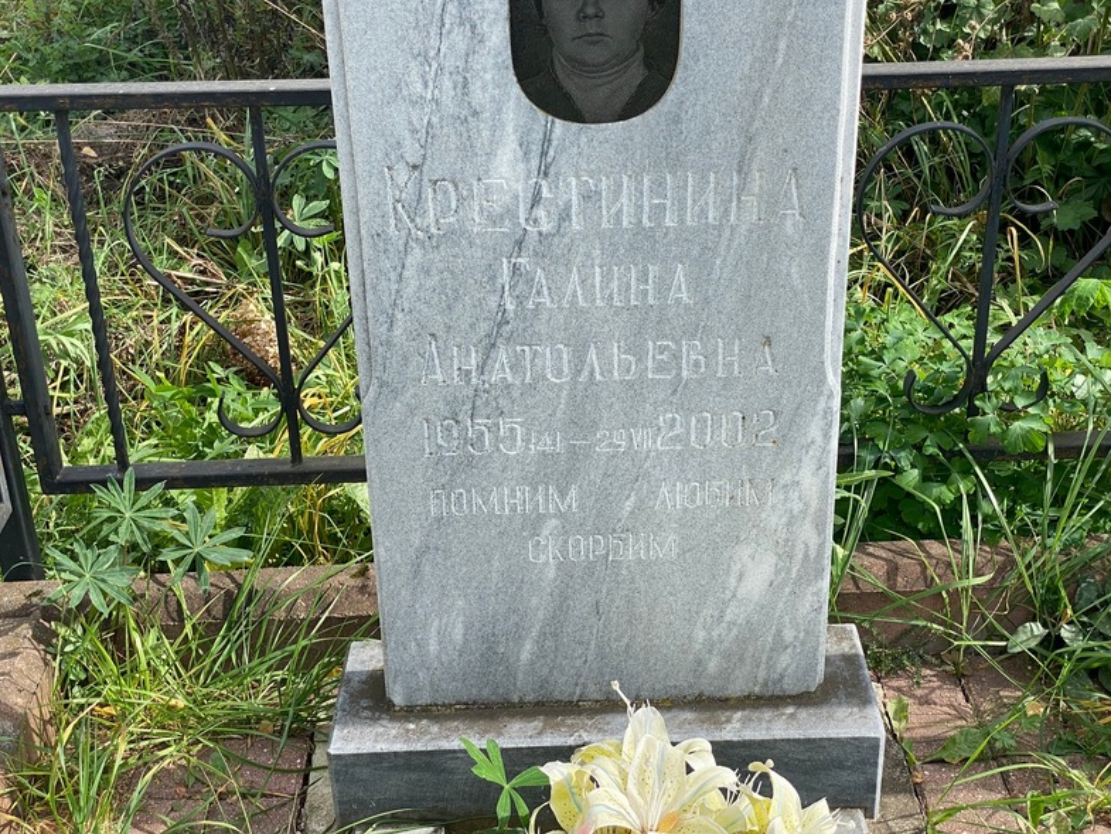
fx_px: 1701
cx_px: 552
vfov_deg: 27.5
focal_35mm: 53
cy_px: 411
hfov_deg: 36.2
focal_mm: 6
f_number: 2
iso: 20
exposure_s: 1/648
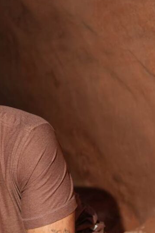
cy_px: 271
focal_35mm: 111
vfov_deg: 17.6
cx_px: -20
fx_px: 717
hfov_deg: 12.1
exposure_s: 1/125
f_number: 2.5
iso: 125
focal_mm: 34
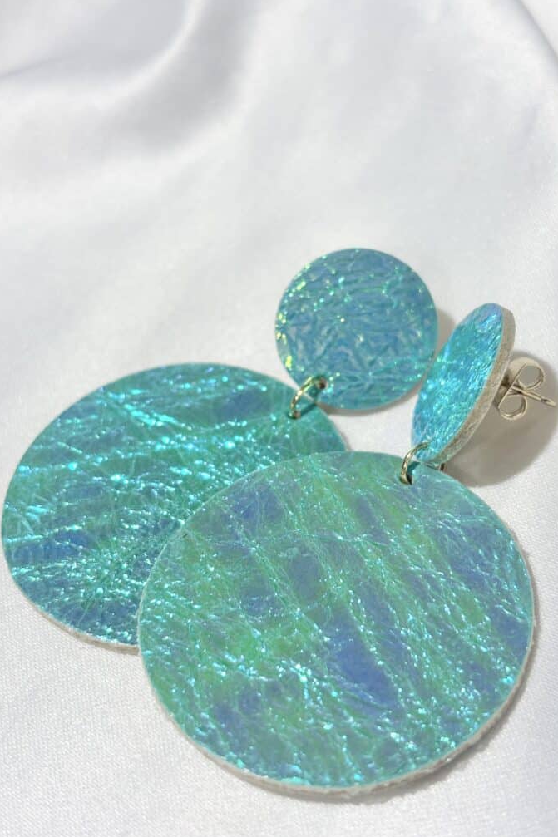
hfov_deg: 24.6
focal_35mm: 55
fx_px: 1279
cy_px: 422
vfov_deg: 36.3
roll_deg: +9.9
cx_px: 288
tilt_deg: -41.5
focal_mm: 5.96
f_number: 1.6
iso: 32
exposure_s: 1/238
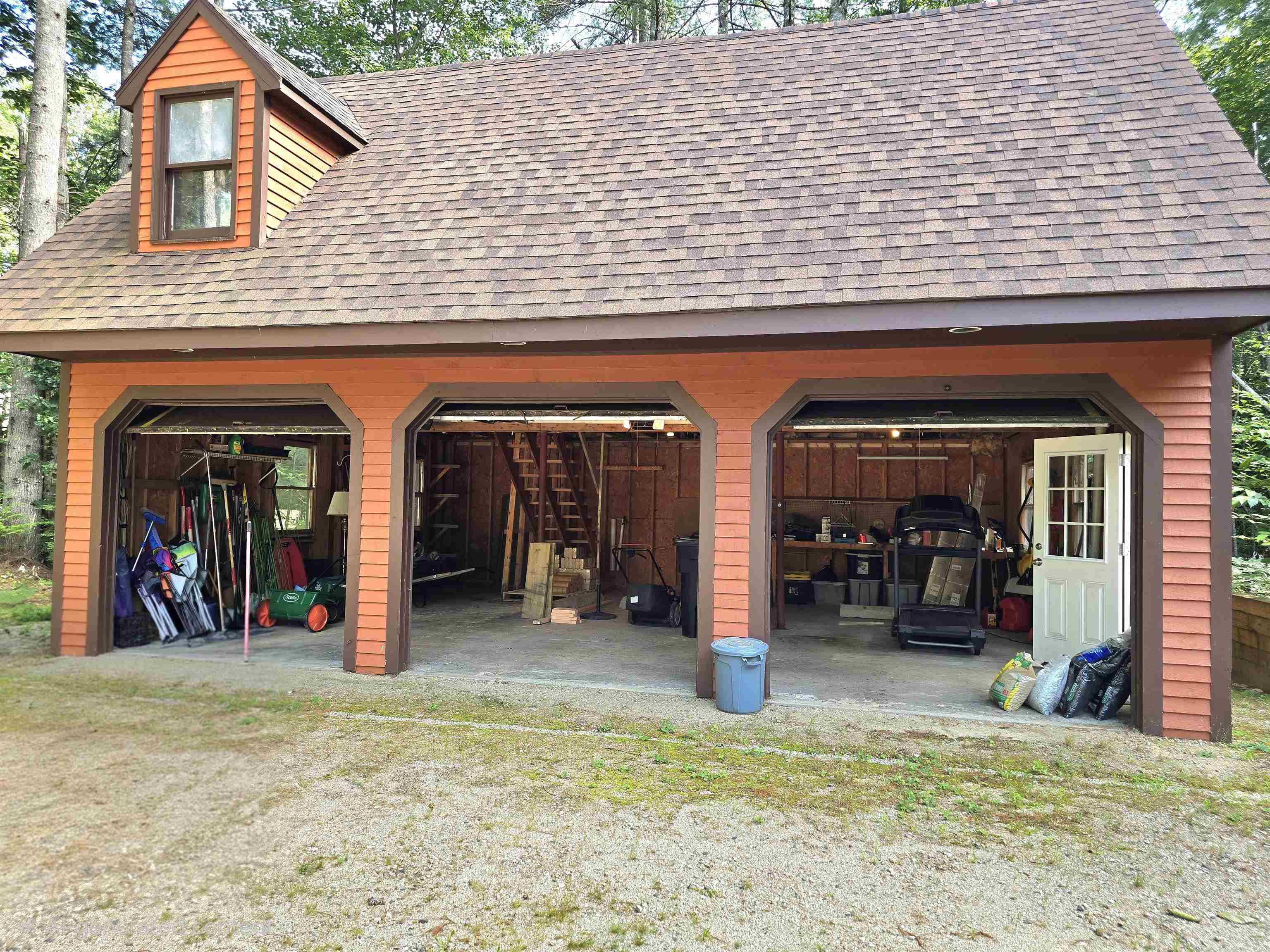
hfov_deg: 73.9
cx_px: 635
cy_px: 476
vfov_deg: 58.9
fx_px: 844
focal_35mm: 23
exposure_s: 1/182
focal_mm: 6.3
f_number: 1.7
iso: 64
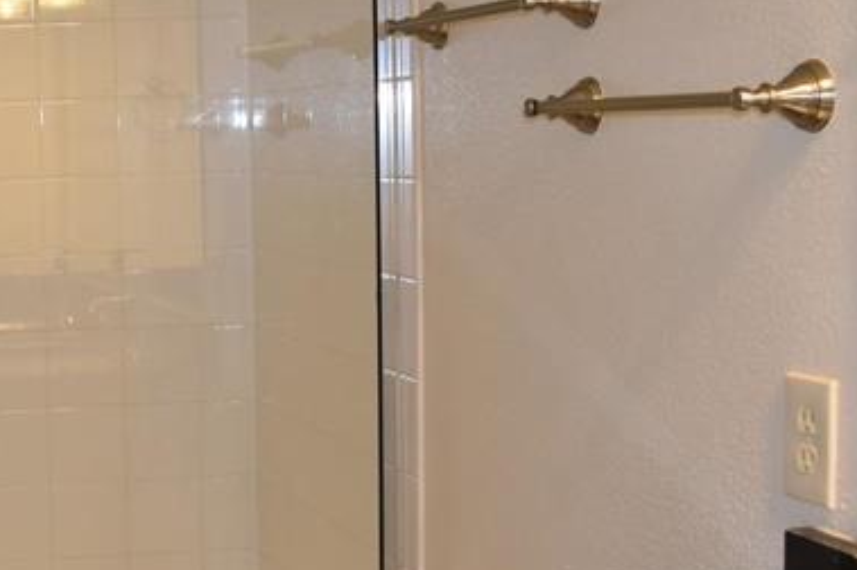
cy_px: 287
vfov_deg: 18.6
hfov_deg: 25.1
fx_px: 1736
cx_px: -154
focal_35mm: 73
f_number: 4.5
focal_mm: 18
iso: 800
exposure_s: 1/80
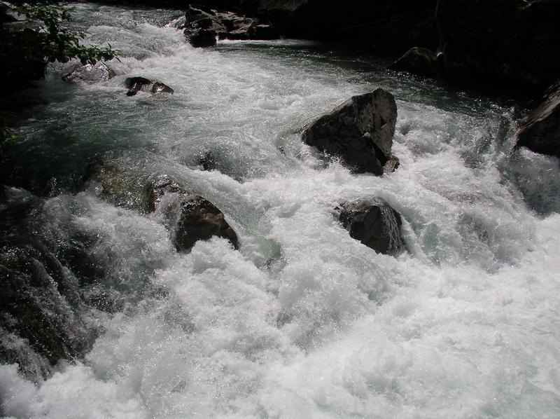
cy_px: 210
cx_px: 280
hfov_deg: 50.2
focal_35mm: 37
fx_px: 598
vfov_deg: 38.6
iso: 50
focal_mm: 5.7
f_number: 6.9
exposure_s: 1/500
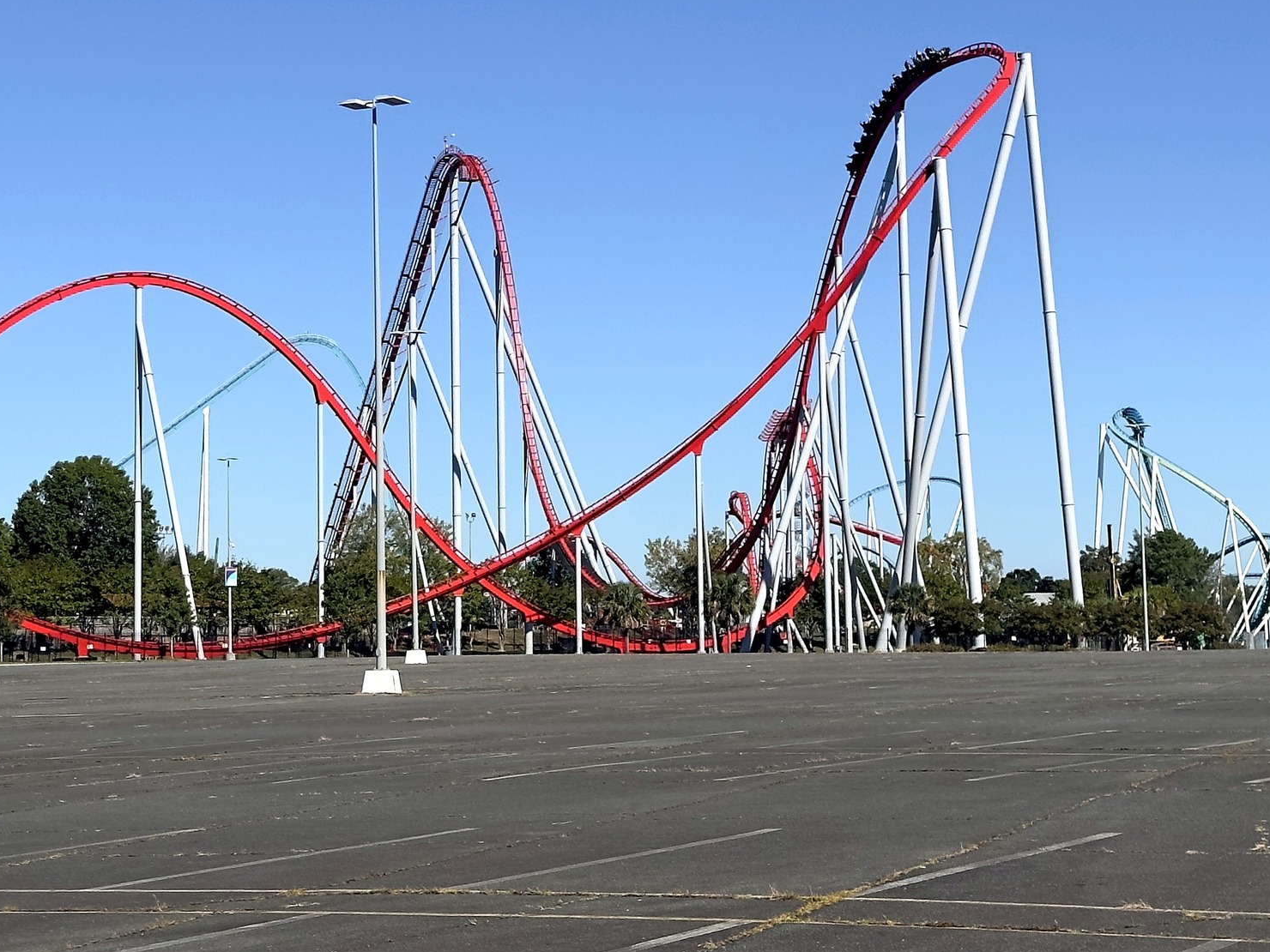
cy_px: 285
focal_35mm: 83
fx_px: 3045
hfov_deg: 23.6
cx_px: 608
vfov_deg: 17.7
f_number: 1.78
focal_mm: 6.86
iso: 64
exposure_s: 1/5882
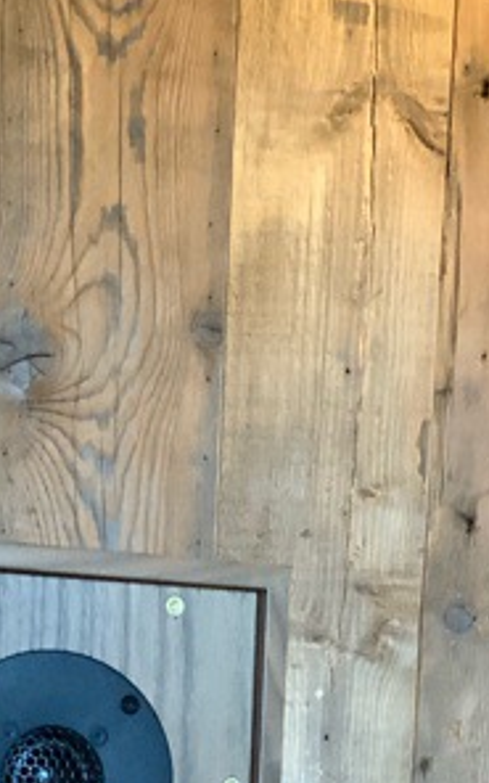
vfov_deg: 21.1
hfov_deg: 14.5
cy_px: 991
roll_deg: -1.8
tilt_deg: -8.3
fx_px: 1919
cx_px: 222
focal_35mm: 90
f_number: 1.8
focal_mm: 3
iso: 250
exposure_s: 1/48
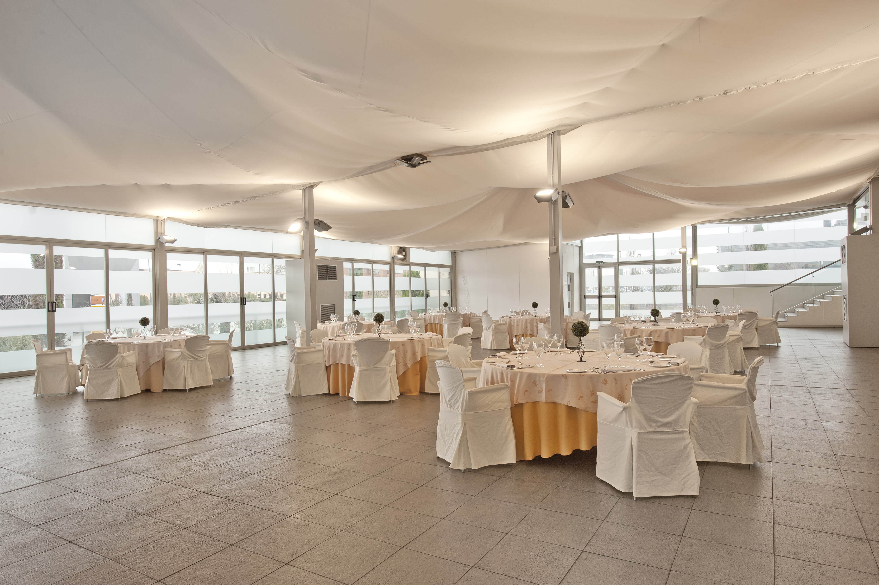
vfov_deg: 57.2
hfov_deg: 78.6
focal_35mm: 22
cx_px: 440
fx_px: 537
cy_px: 292
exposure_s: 1/20
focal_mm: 22
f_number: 10
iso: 200
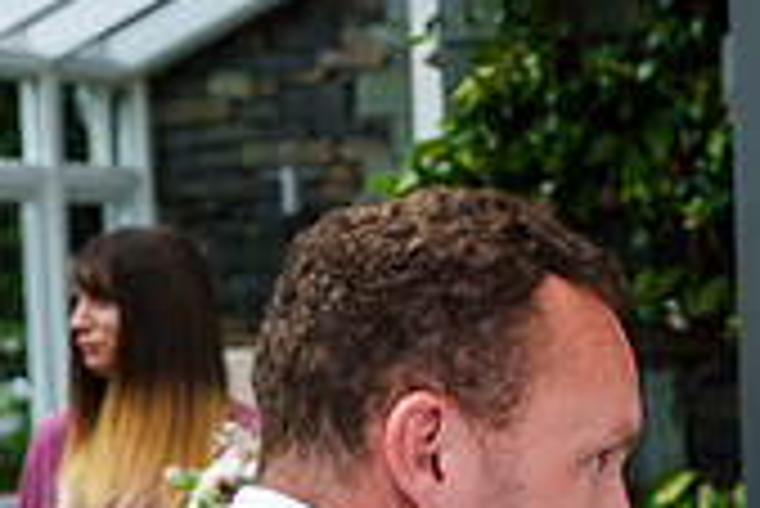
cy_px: 671
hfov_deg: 13.2
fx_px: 3127
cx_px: 1080
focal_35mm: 148
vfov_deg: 9.1
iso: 800
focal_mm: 39
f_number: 3.5
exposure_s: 1/3200
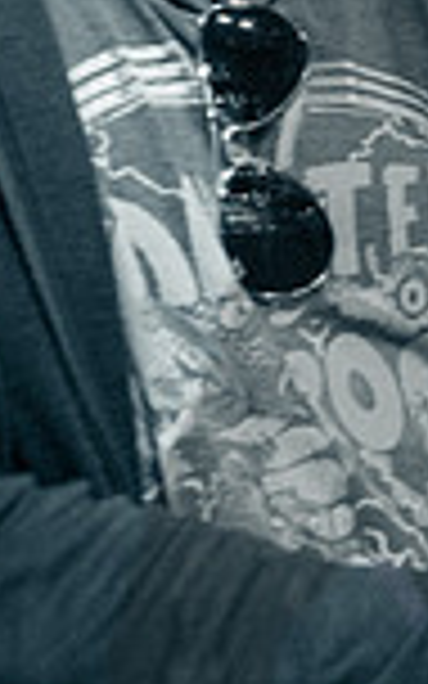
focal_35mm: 136
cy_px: 106
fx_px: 2538
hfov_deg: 8.5
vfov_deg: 15.2
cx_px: 1131
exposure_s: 1/400
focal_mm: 35
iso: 6400
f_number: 3.2
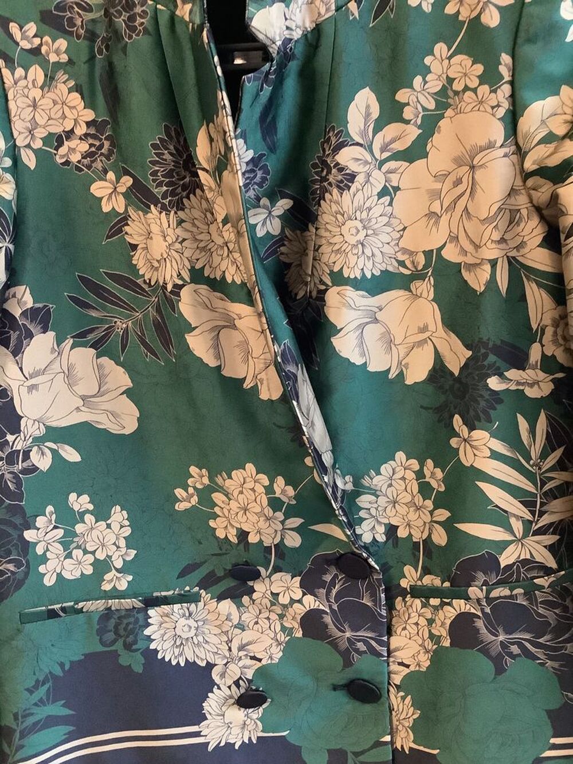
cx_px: 286
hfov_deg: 45.4
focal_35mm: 31
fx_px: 684
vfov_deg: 58.3
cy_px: 382
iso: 640
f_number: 2.4
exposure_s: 1/25
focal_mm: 3.3
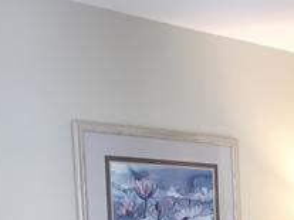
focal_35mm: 84
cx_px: 385
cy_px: 319
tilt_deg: -7.4
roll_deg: +2.5
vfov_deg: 16.2
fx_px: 713
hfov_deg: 21.1
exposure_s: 1/15
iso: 40
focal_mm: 3.99
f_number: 1.8
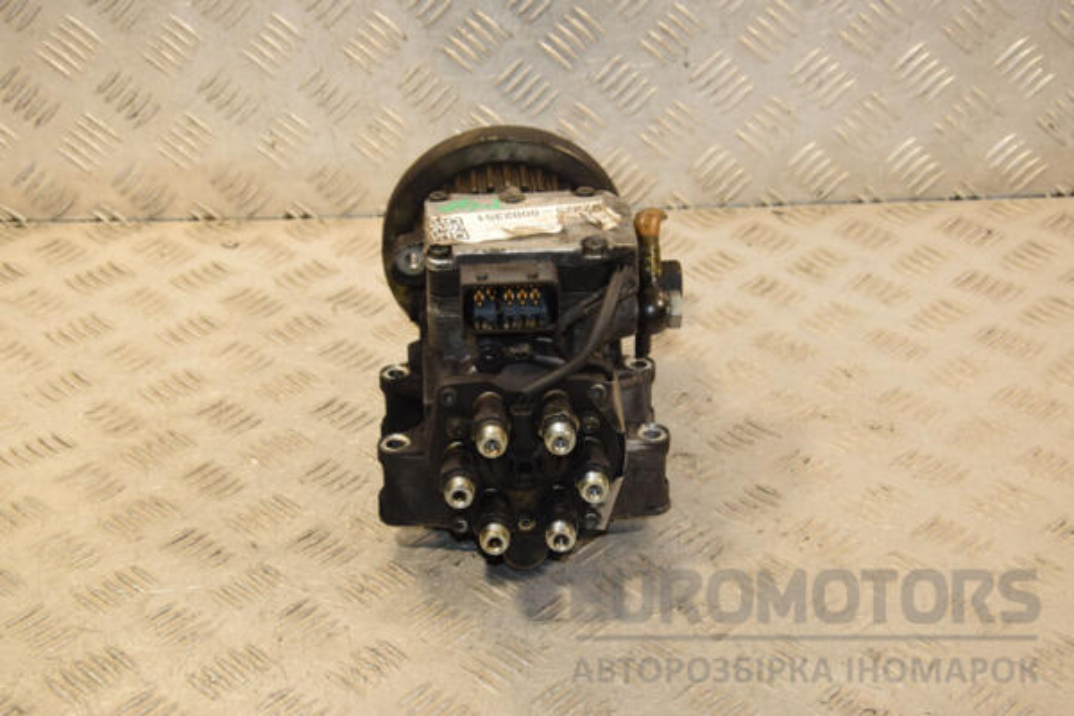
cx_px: 537
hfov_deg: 28.1
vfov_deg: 18.9
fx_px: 2148
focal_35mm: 72
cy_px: 358
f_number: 7.1
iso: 800
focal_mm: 48
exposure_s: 1/200
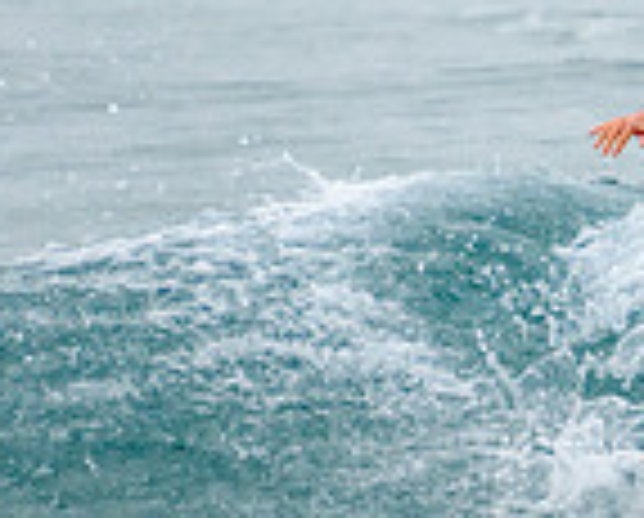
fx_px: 39840
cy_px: 285
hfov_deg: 0.9
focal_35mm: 2086
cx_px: 735
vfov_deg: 0.7
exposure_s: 1/1250
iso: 500
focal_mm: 400
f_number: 5.6
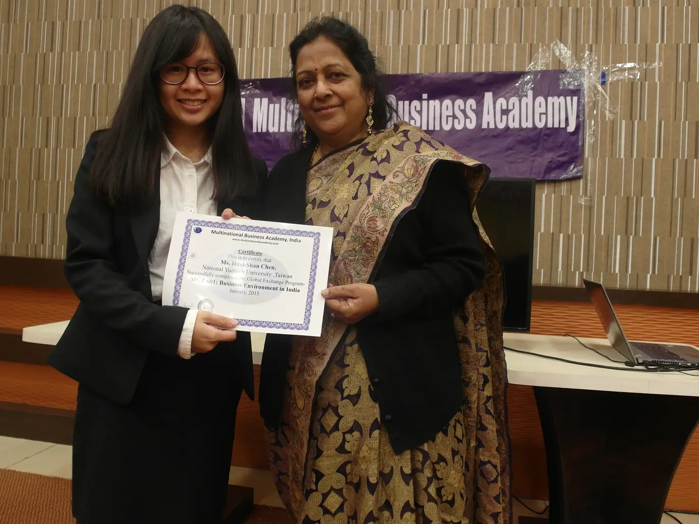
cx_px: 351
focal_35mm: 28
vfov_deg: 49.8
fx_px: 566
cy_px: 254
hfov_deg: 63.4
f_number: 2
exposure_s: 1/45
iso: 160
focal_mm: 5.2
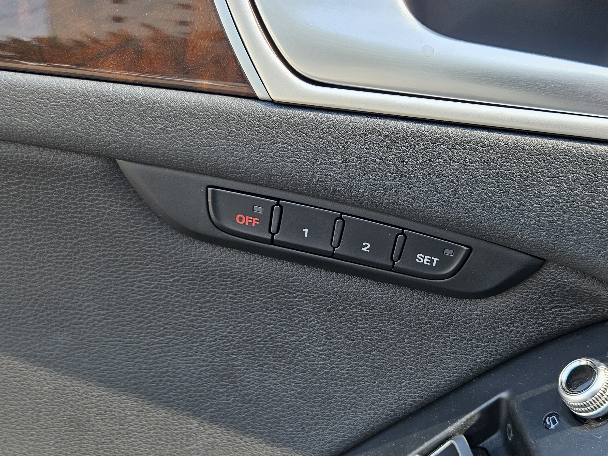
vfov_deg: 32.1
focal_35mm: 45
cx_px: 407
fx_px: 790
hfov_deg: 41.5
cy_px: 264
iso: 25
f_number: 1.8
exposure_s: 1/249
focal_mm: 5.4
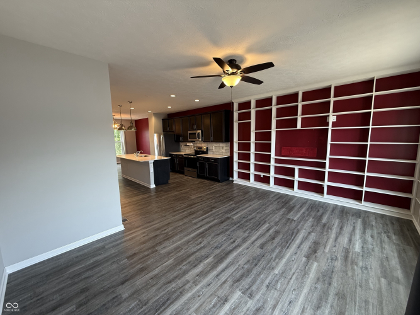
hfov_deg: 102.1
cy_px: 158
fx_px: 170
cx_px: 210
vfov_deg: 85.7
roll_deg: +0.8
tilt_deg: -6.6
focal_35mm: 14
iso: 200
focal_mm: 2.22
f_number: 2.2
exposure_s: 1/60
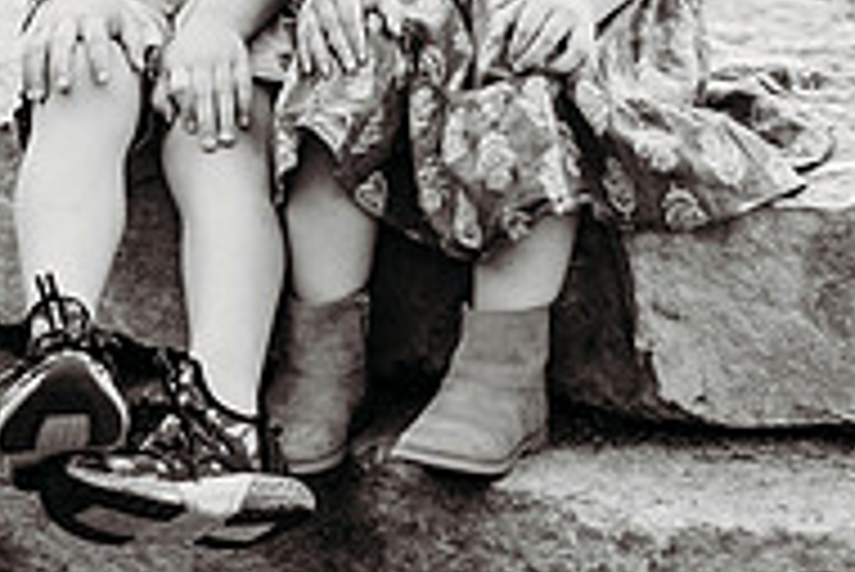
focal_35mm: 206
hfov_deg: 10.0
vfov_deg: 6.7
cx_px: 306
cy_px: 40
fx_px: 4896
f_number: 1.4
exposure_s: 1/2000
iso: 200
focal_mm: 58
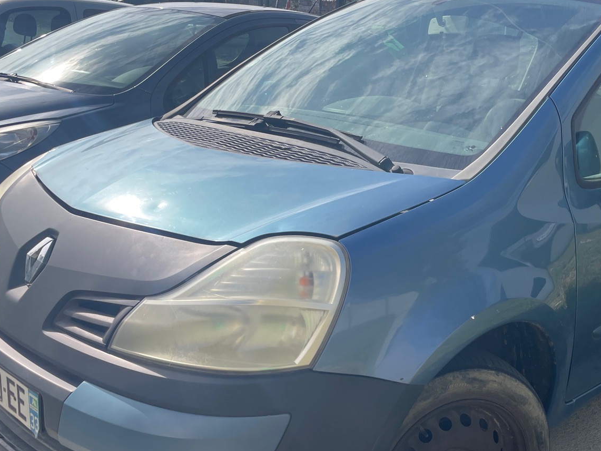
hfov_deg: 45.1
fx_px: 712
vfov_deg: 35.1
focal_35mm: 41
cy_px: 248
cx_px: 399
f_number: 1.6
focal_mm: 4.2
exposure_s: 1/3401
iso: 32
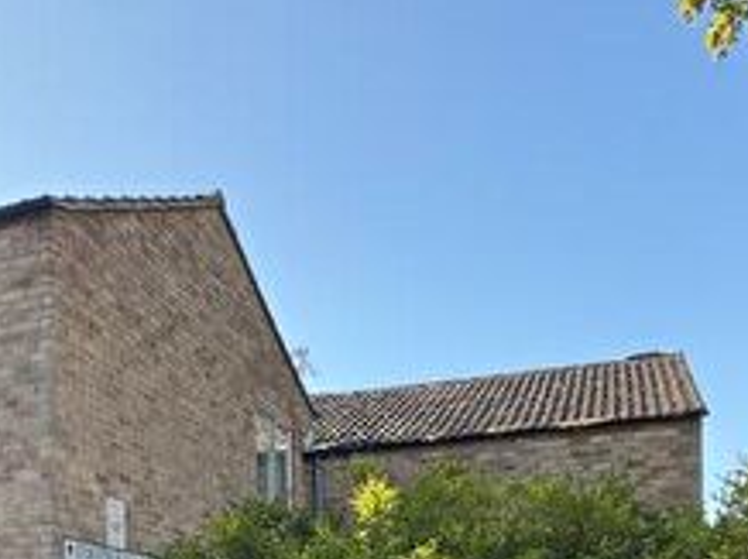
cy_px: 660
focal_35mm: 45
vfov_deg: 28.3
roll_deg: +0.1
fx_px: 971
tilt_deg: +0.3
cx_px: 247
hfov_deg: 41.6
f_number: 2.2
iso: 40
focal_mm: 2.22
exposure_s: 1/166
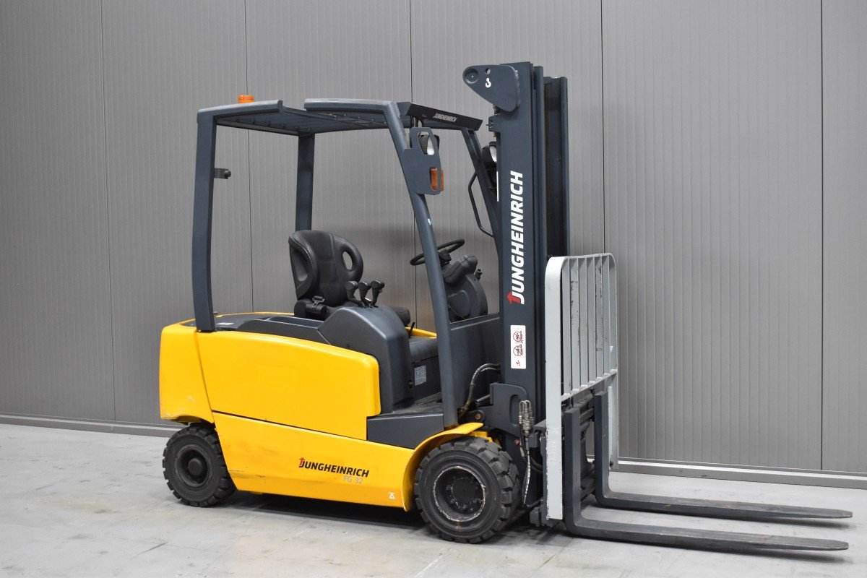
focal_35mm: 42
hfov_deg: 46.4
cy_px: 289
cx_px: 434
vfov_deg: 31.9
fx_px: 1011
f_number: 5
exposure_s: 1/40
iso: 1600
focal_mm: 28
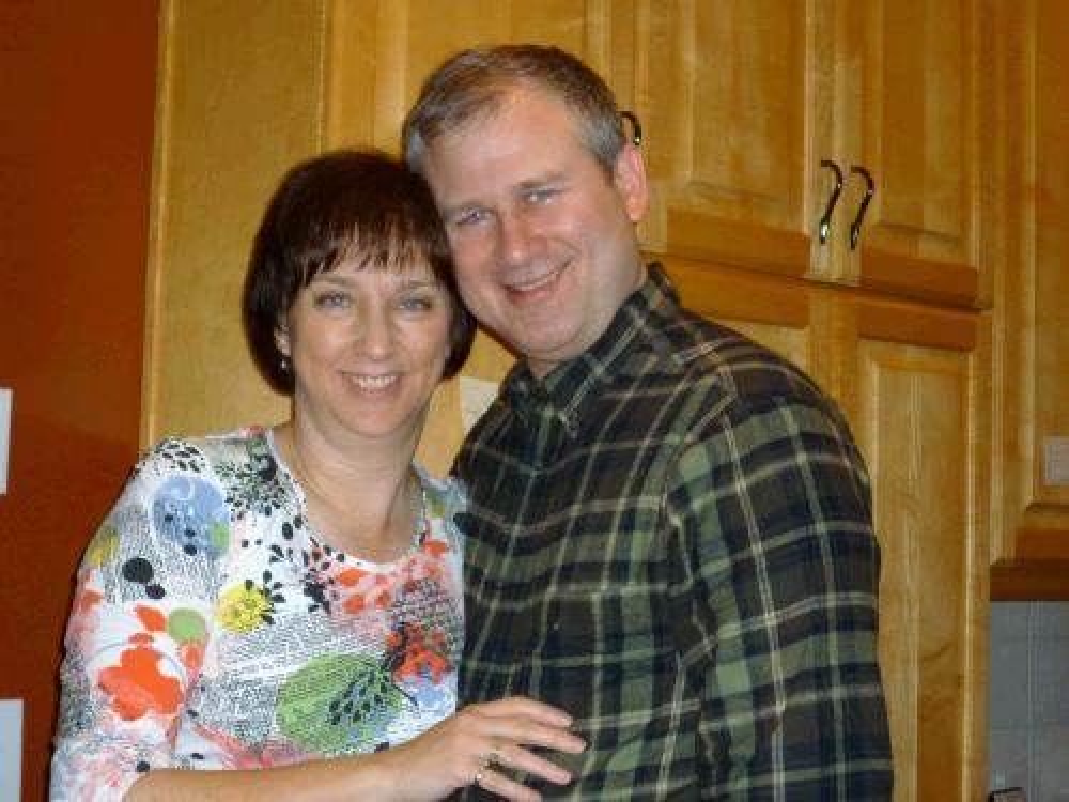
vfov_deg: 22.6
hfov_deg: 29.8
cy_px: 401
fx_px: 2007
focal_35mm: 65
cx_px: 534
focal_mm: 11.5
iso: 320
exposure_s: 1/80
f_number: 5.2
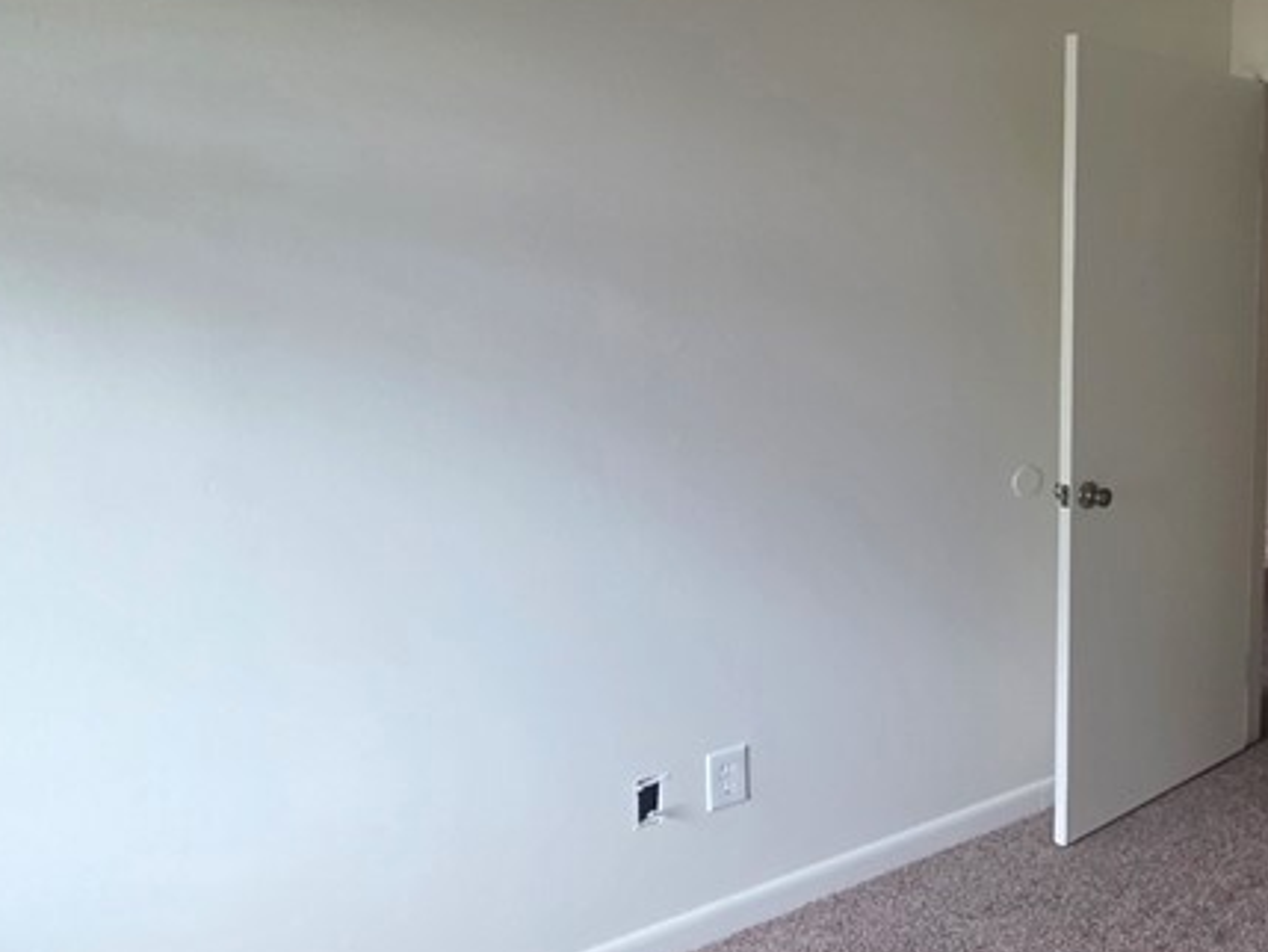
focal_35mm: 31
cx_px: 1425
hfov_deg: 43.6
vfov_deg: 45.2
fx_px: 1136
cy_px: 381
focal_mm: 2.2
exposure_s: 1/100
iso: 250
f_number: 1.9
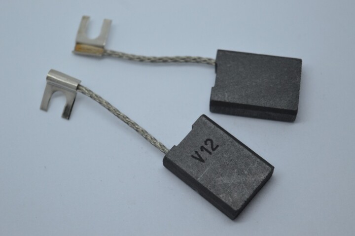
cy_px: 118
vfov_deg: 16.5
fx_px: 813
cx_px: 178
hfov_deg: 24.6
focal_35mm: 82
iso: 400
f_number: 5.6
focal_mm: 55
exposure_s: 1/125
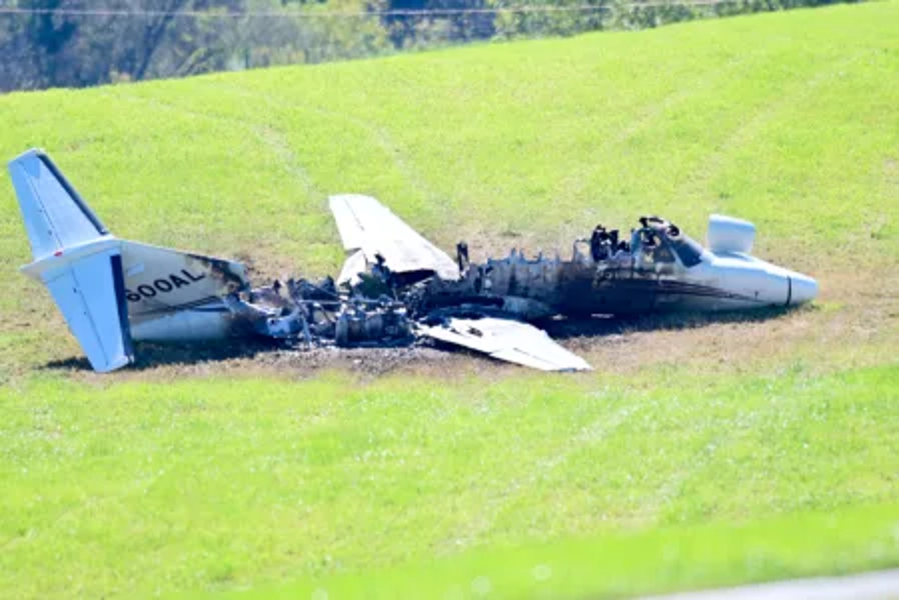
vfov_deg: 2.3
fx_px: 14982
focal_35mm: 600
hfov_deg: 3.4
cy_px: 300
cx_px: 450
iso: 100
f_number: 5
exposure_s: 1/1250
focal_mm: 400
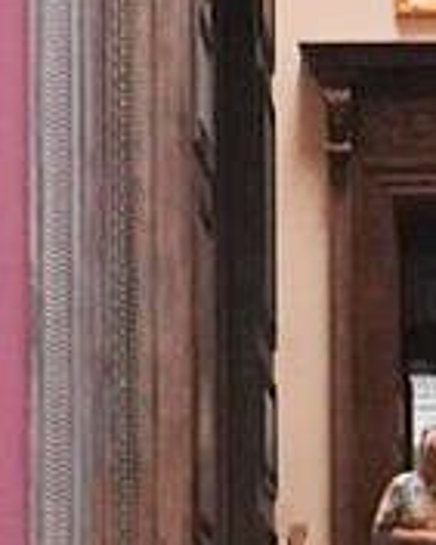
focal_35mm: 256
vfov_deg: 7.5
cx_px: 541
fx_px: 4126
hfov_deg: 6.0
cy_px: 542
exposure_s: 1/80
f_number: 6.3
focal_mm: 24
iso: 6400
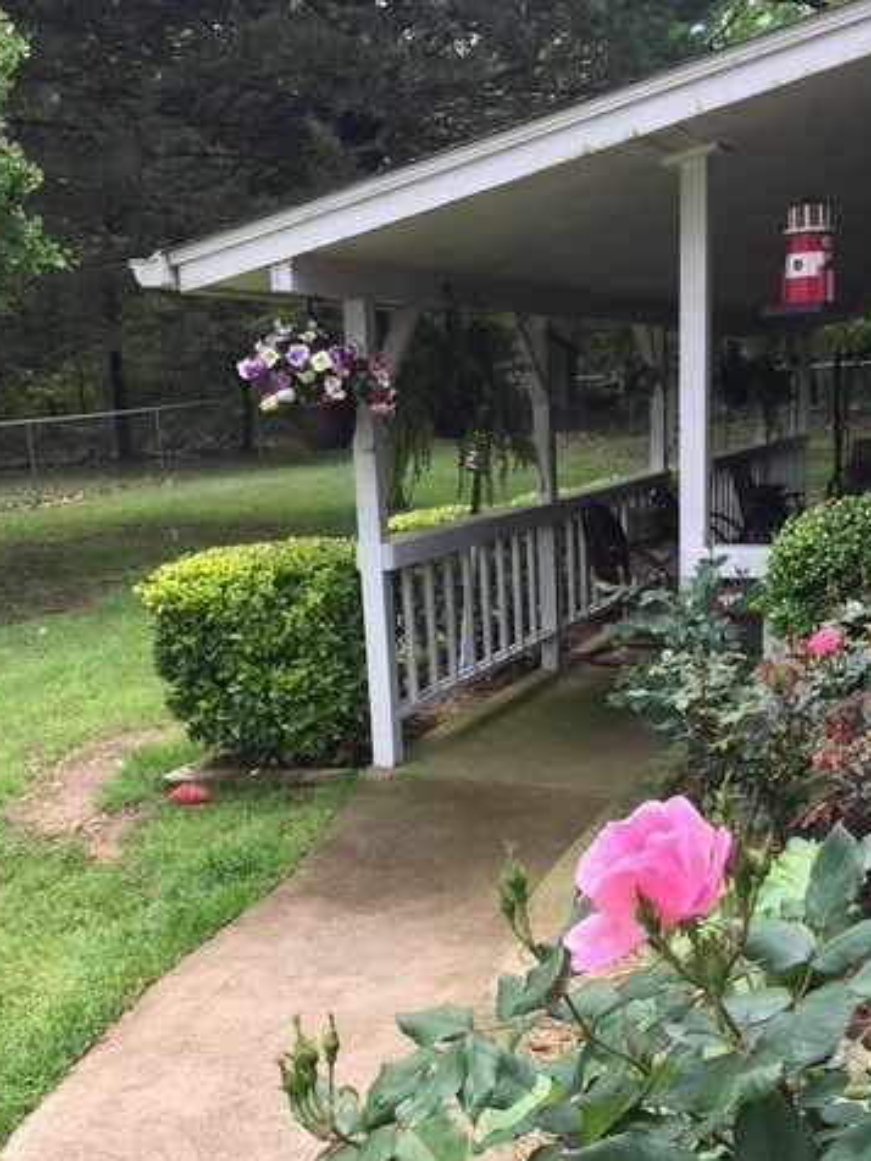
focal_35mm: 39
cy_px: 741
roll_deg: +1.1
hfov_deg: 36.6
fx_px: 1308
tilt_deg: -16.2
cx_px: 551
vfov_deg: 47.3
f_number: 2.2
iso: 32
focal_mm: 4.15
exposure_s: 1/332
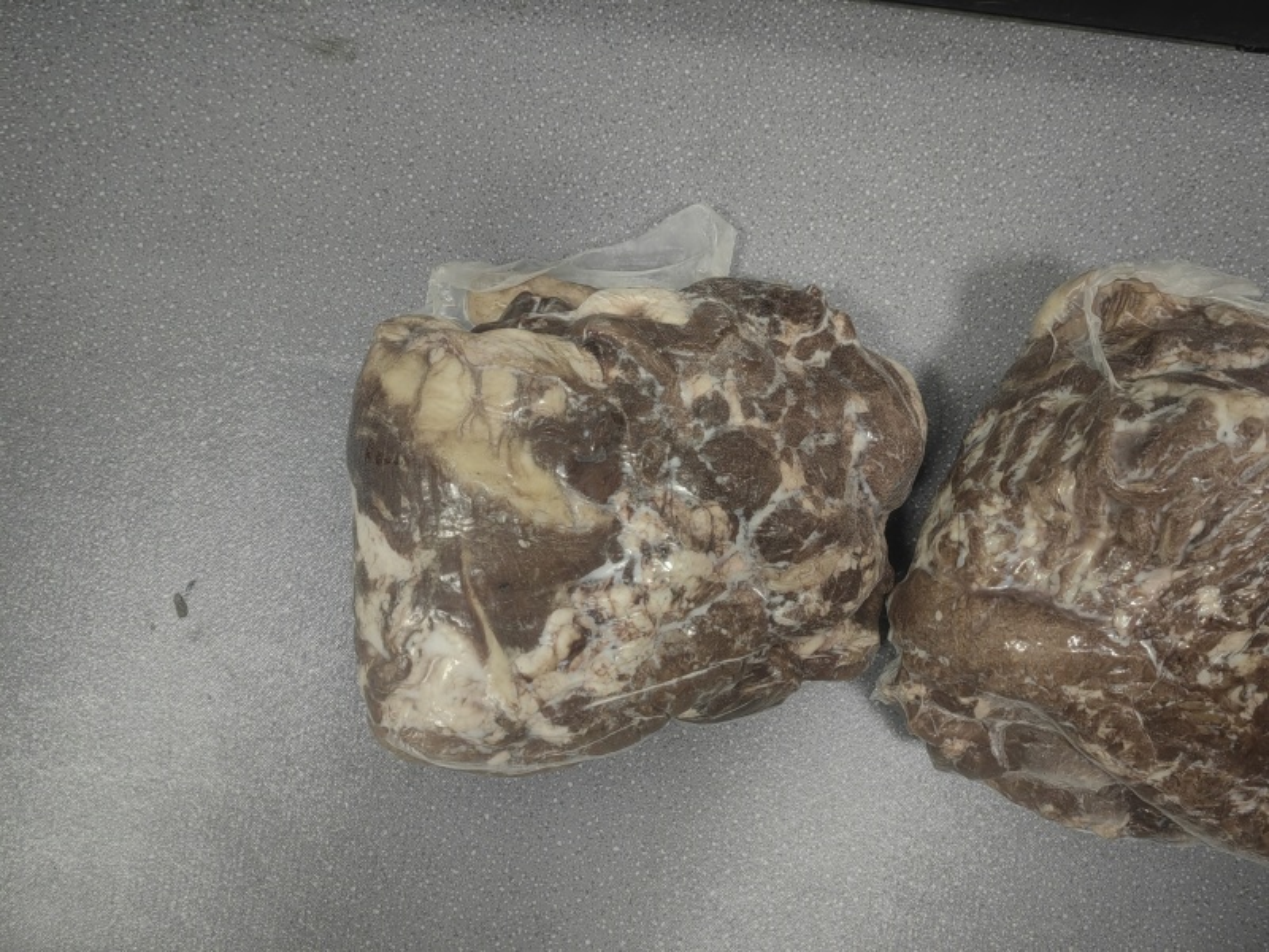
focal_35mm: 27
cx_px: 634
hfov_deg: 65.3
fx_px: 990
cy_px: 476
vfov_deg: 51.4
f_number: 1.8
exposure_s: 1/100
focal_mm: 5.54
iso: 1250
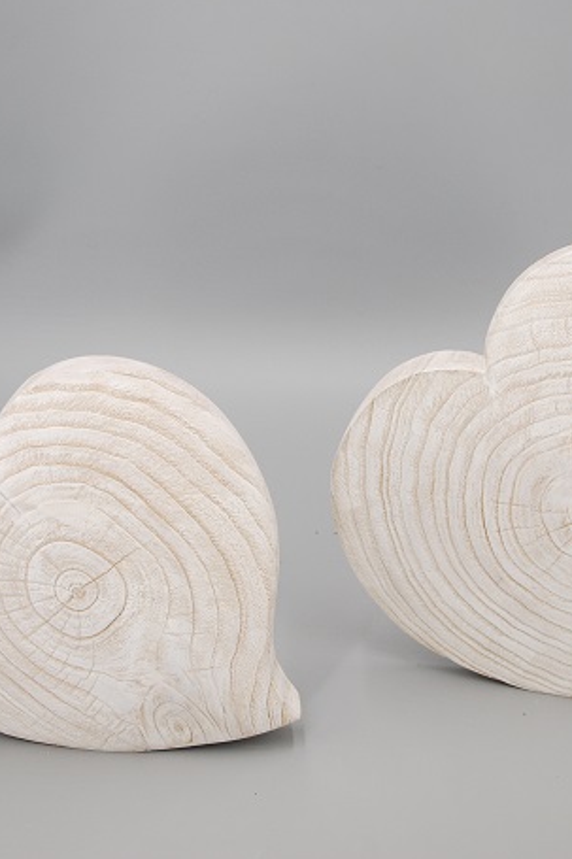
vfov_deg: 30.1
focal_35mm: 67
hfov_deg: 20.2
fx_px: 1598
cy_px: 404
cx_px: 376
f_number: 4.5
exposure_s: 1/160
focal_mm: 28
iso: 200
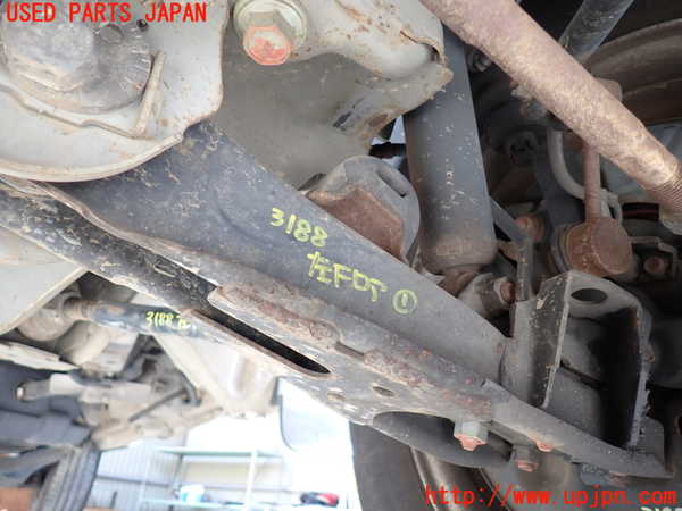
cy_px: 256
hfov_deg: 69.4
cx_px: 341
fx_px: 493
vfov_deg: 54.9
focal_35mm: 25
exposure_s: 1/60
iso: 200
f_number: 2
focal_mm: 4.5
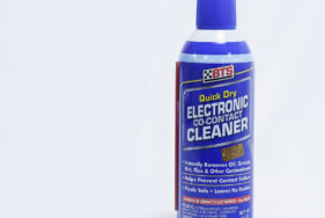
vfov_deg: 12.8
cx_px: 224
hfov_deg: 19.0
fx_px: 967
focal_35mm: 107
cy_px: 107
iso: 3200
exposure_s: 1/200
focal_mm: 70
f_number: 9
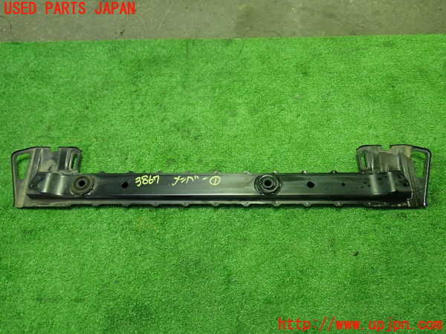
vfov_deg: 46.8
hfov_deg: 60.0
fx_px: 387
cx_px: 223
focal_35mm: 30
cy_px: 167
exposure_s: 1/30
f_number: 2.3
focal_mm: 5.4
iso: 640
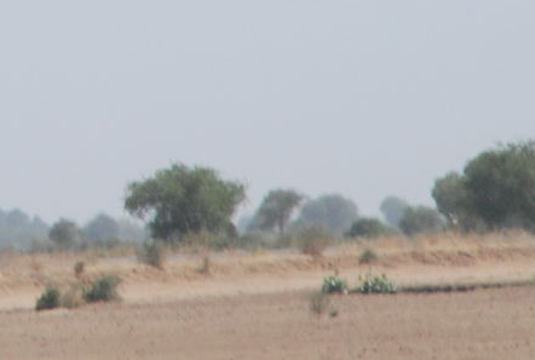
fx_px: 13096
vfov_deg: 1.6
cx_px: -376
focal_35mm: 879
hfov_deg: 2.3
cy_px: -262
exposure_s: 1/250
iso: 400
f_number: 18
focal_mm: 135
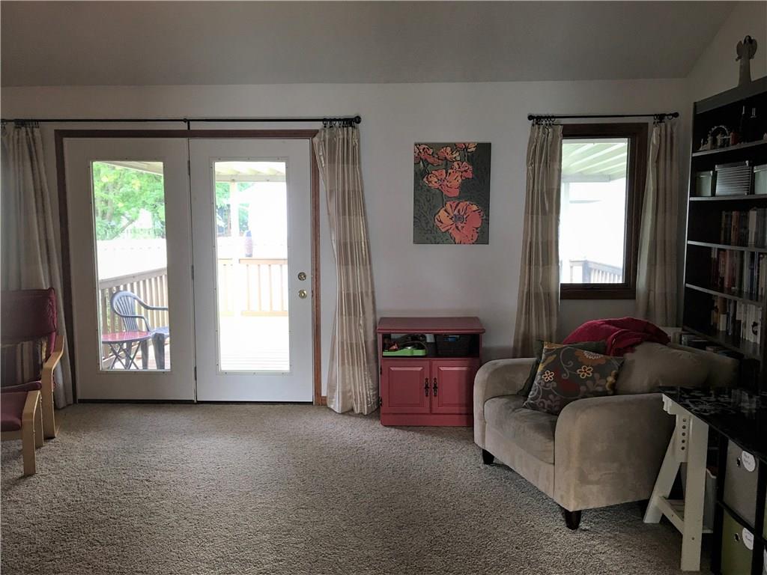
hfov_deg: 61.7
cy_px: 288
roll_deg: -0.2
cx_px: 384
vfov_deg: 48.2
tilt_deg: -5.2
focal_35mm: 29
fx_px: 643
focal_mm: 4.15
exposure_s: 1/30
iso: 32
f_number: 2.2
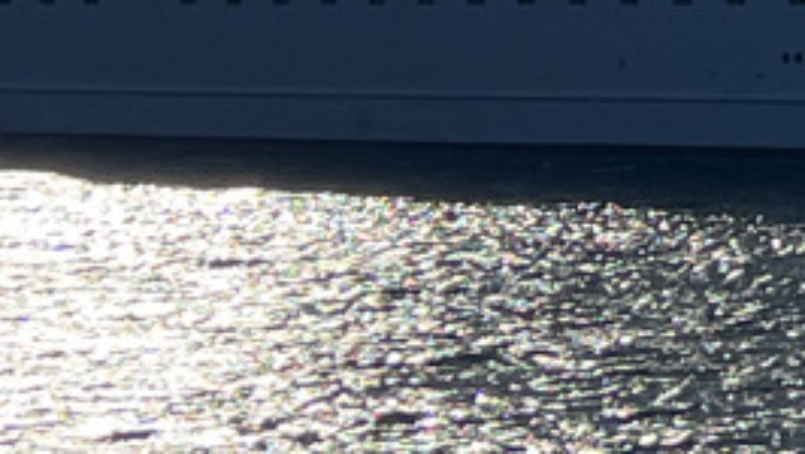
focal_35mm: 213
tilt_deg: +4.8
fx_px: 4549
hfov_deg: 9.5
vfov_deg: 5.7
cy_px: -251
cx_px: 1580
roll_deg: +0.4
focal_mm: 5.7
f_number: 1.5
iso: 40
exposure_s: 1/16393
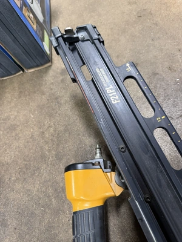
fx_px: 168
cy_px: 121
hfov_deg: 56.8
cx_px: 91
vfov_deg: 71.6
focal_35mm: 24
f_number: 1.78
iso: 500
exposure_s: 1/60
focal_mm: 6.76
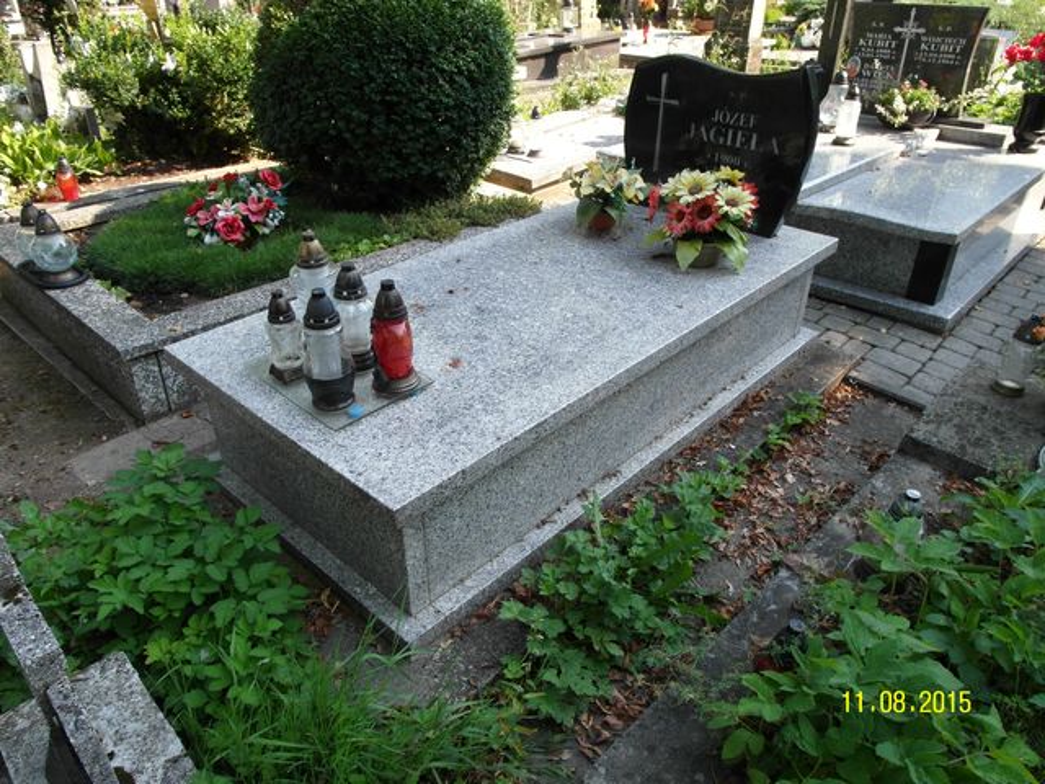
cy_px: 392
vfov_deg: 56.8
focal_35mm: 24
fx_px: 725
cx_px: 522
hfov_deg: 71.6
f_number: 3.9
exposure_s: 1/125
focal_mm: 5.2
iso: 80
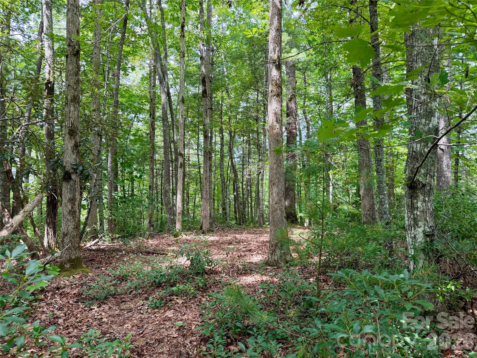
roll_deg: +0.5
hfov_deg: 71.6
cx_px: 238
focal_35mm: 24
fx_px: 331
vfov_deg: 56.8
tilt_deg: -2.9
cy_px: 179
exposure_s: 1/153
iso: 100
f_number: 1.78
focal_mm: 6.76
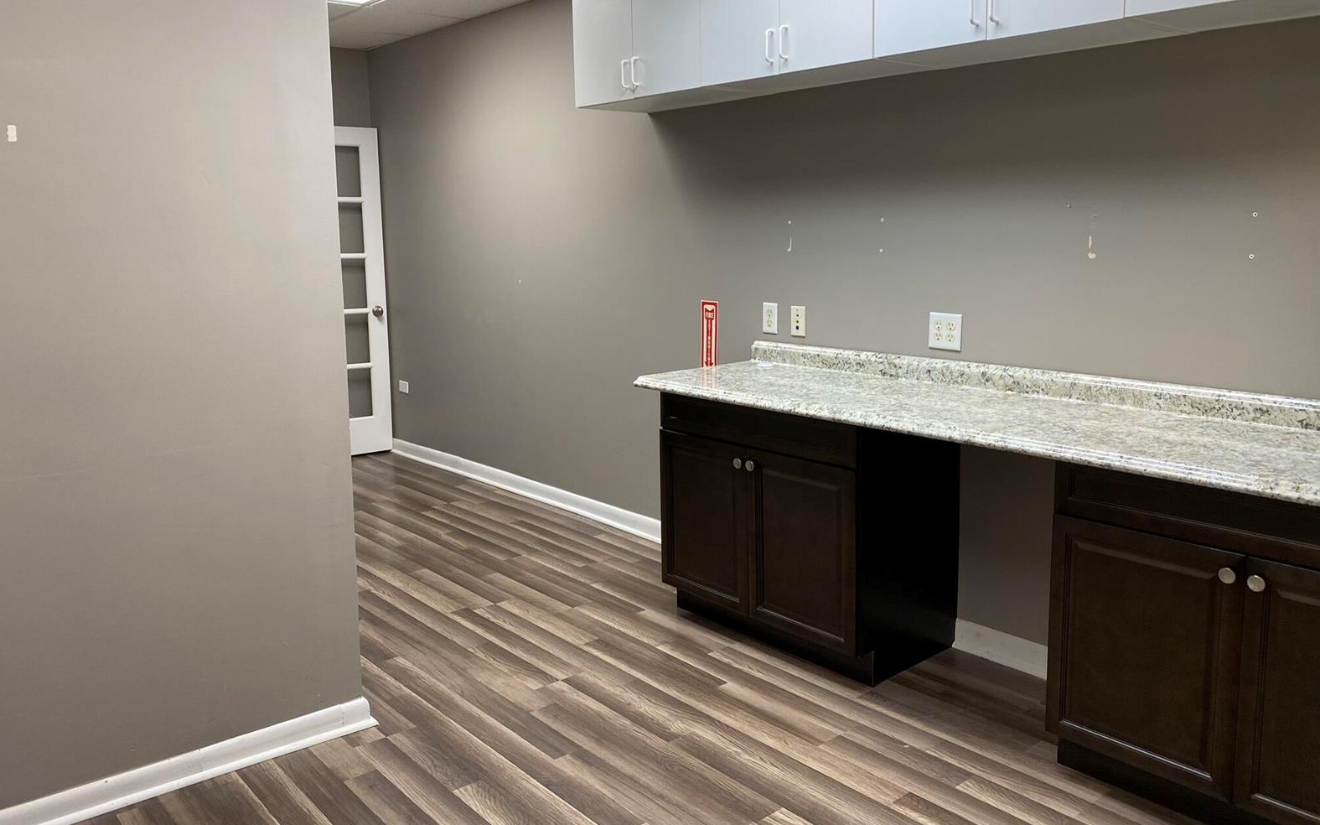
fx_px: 1007
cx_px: 661
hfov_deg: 66.5
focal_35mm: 28
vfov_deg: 44.4
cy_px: 362
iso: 64
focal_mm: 4.25
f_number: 1.8
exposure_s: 1/60
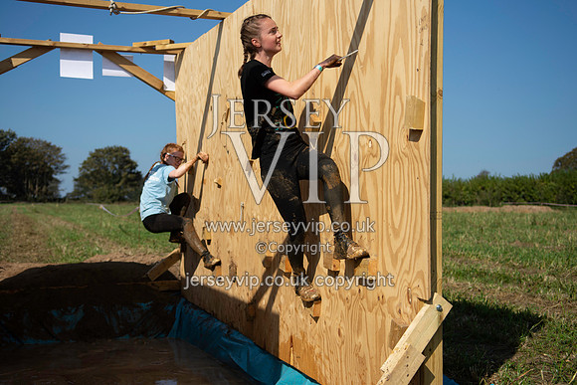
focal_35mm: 46
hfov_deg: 42.3
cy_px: 192
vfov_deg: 29.0
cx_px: 288
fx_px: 745
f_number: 2.8
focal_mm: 31
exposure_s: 1/4000
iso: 100
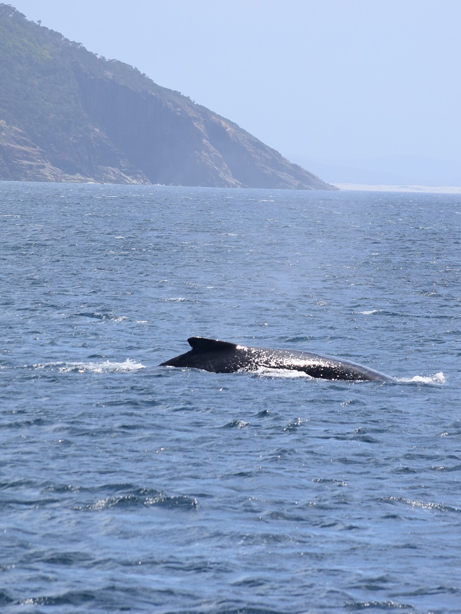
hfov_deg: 4.6
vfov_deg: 6.1
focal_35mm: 326
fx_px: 5785
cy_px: 306
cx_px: 281
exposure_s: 1/2000
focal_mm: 150
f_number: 7.1
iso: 400
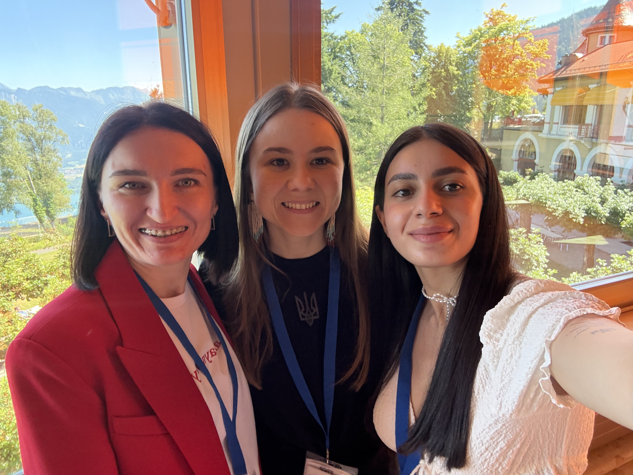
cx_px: 316
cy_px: 238
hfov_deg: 73.9
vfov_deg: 58.9
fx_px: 421
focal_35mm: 23
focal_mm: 2.69
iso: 160
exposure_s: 1/60
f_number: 1.9
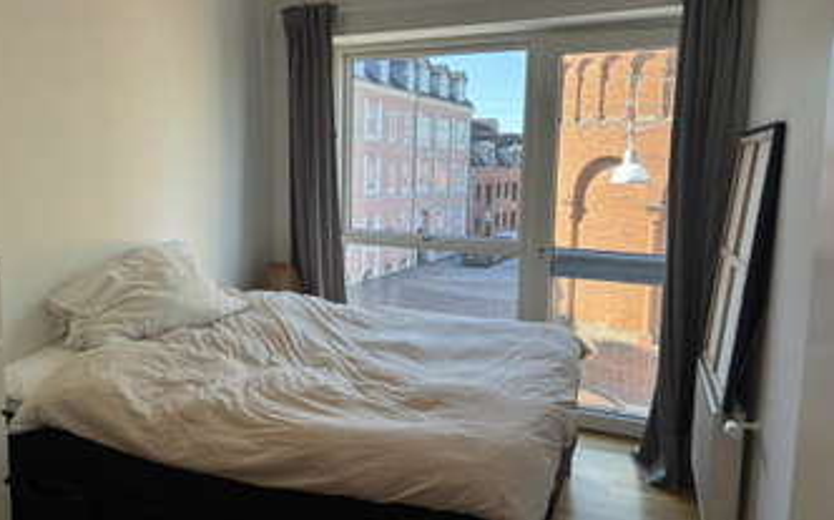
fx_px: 704
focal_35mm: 31
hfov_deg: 61.1
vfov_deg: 40.5
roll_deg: -2.0
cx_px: 371
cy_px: 249
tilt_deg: -6.8
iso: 40
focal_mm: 5.96
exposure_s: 1/200
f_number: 1.6
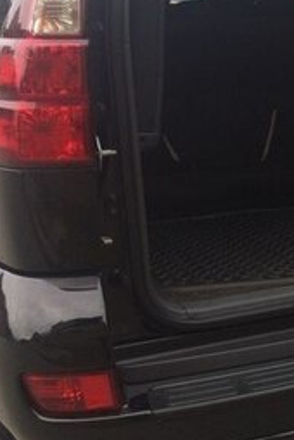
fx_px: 955
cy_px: 208
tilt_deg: -12.9
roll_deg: -0.6
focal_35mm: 78
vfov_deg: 26.0
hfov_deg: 15.5
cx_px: 493
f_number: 2.2
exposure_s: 1/414
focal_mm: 4.15
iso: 32
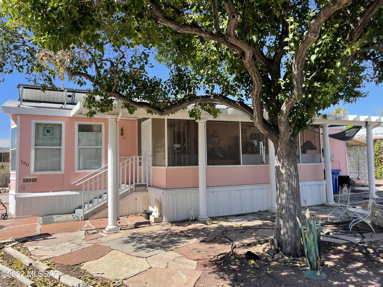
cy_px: 144
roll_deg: +1.4
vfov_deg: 53.1
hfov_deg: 67.3
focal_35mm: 26
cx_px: 192
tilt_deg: +3.4
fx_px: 288
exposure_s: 1/1188
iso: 32
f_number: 1.6
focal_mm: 5.1
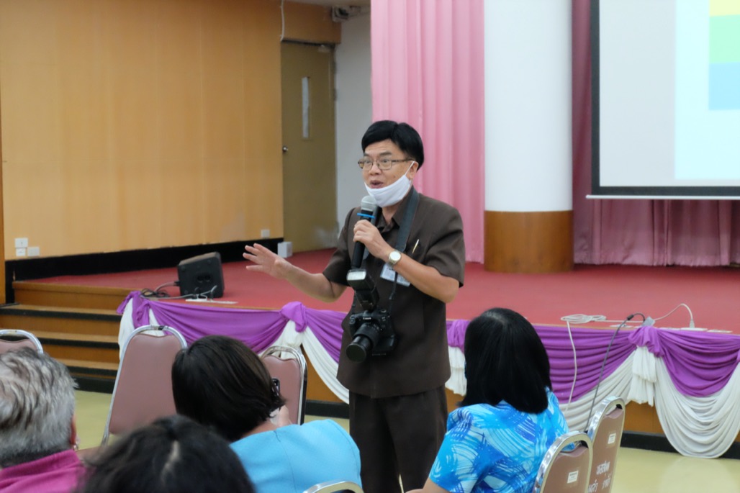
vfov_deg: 18.2
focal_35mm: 75
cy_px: 246
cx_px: 370
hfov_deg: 27.0
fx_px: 1541
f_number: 5.6
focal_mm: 50
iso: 6400
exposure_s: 1/100
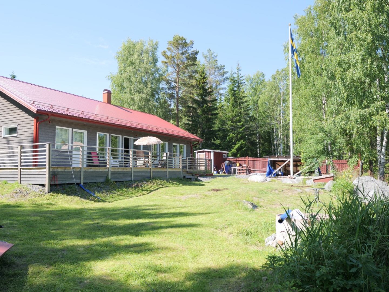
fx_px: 337
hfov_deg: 60.0
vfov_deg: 46.8
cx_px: 194
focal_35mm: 30
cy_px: 146
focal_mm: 15
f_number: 3.5
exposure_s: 1/500
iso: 200
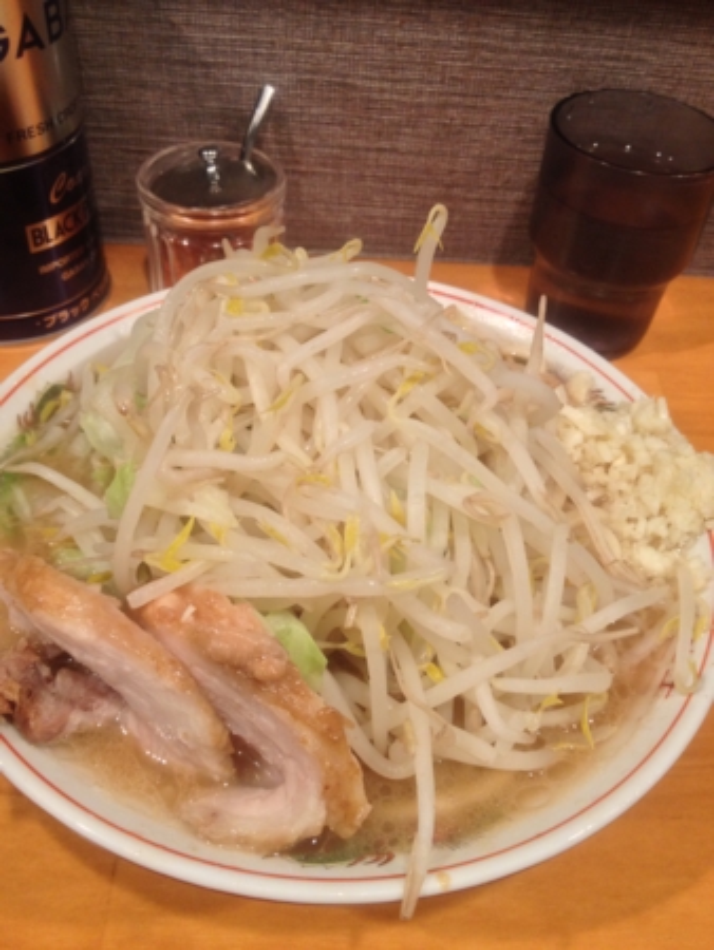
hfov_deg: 40.7
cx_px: 357
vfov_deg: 52.6
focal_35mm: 35
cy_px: 475
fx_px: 962
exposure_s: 1/20
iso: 125
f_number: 2.4
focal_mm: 4.28
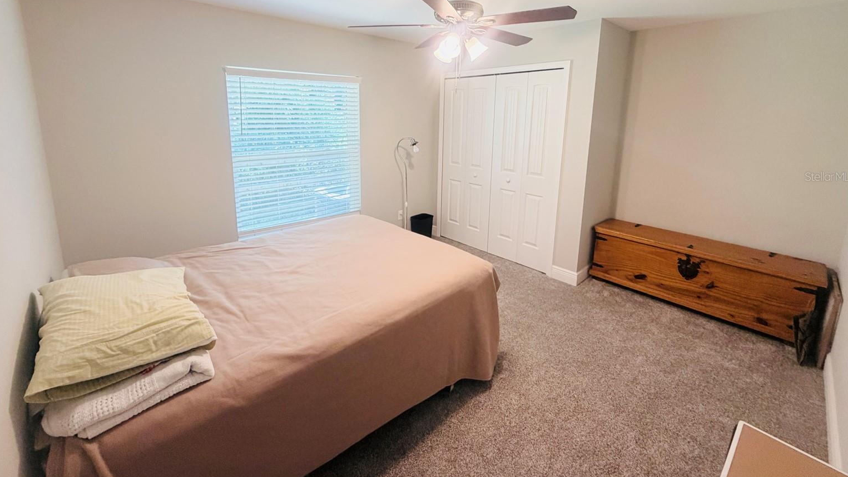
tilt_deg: -9.9
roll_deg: -0.3
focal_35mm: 16
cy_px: 176
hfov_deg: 99.3
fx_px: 360
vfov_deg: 66.0
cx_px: 413
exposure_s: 1/60
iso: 200
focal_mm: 2.22
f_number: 2.2
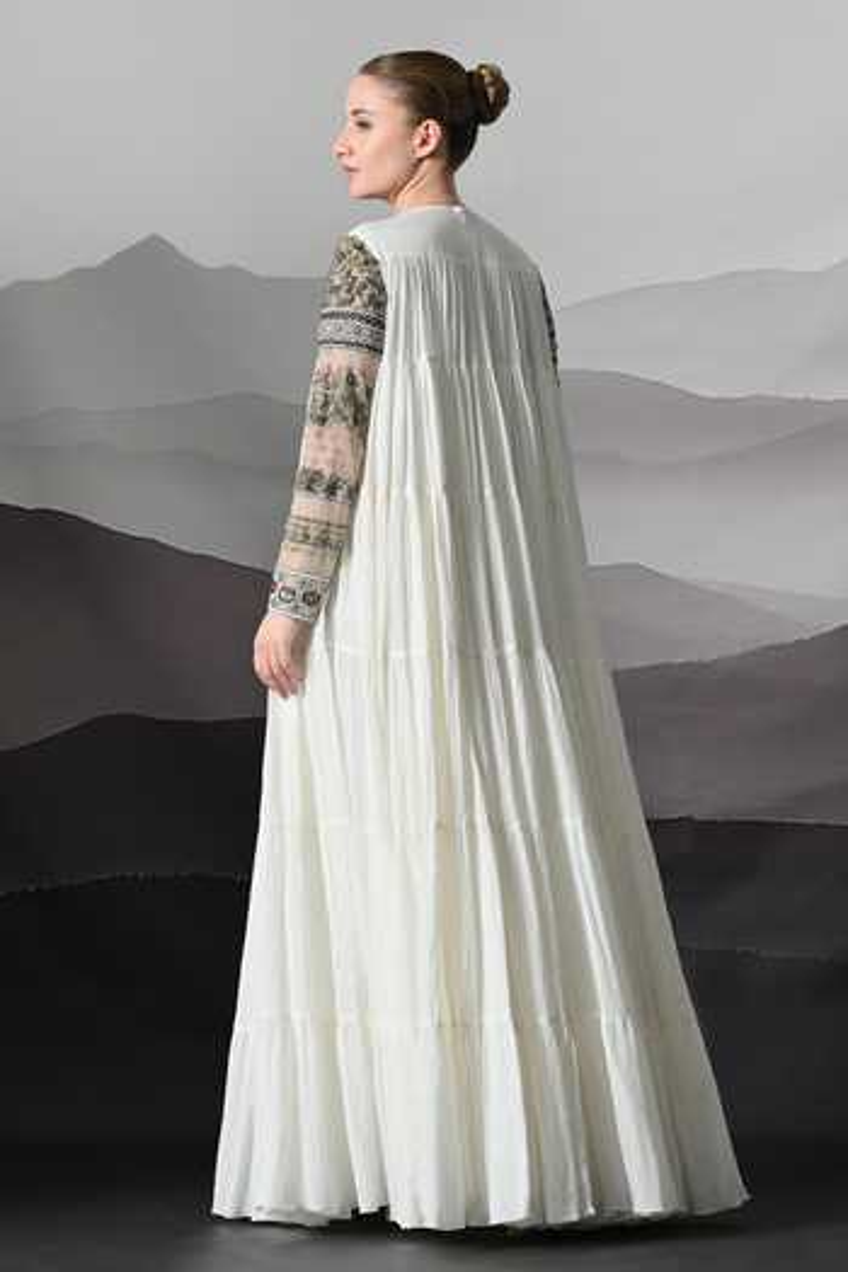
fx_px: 2862
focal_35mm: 81
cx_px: 424
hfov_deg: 16.9
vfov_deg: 25.1
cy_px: 636
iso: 250
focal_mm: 81
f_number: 8
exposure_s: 1/160
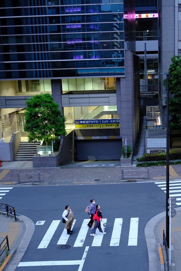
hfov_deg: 21.8
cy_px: 206
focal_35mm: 62
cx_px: 123
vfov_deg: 31.7
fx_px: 467
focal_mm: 23
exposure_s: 1/60
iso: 800
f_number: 2.8
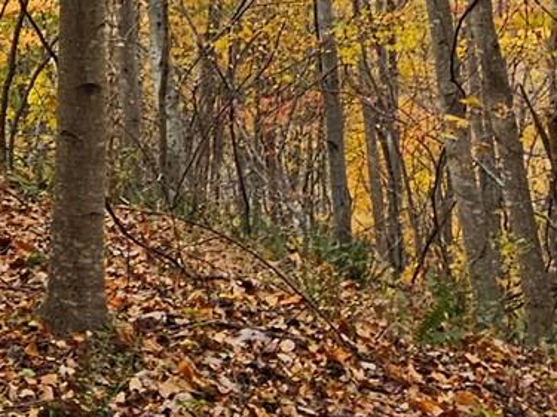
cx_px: -195
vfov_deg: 17.8
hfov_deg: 23.7
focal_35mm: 71
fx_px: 1142
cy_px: -261
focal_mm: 2.2
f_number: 2.2
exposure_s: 1/677
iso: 50
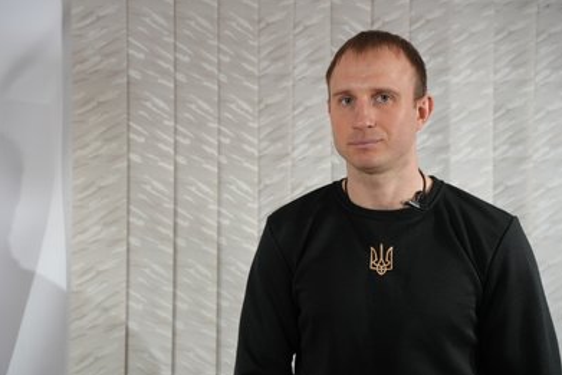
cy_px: 186
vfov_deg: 29.9
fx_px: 703
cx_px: 285
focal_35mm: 45
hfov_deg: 43.6
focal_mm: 44
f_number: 4
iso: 1000
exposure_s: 1/160
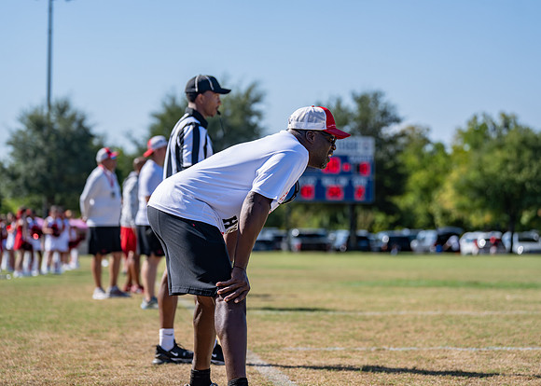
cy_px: 185
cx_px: 257
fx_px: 1556
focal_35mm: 101
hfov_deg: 19.7
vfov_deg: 14.1
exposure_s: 1/3200
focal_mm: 93
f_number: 2.8
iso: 160
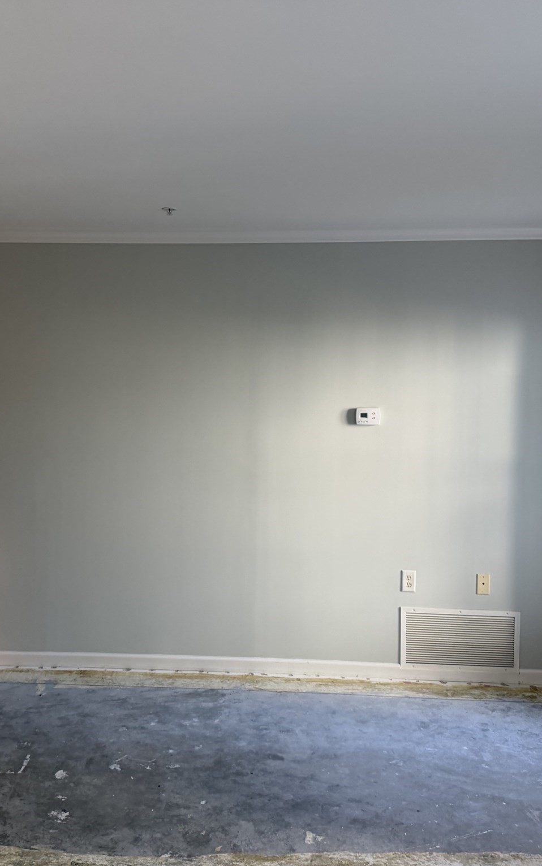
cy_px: 433
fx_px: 803
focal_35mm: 34
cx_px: 213
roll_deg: -0.2
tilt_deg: -1.7
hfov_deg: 37.1
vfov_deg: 56.7
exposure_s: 1/60
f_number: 1.78
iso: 160
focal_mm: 6.76
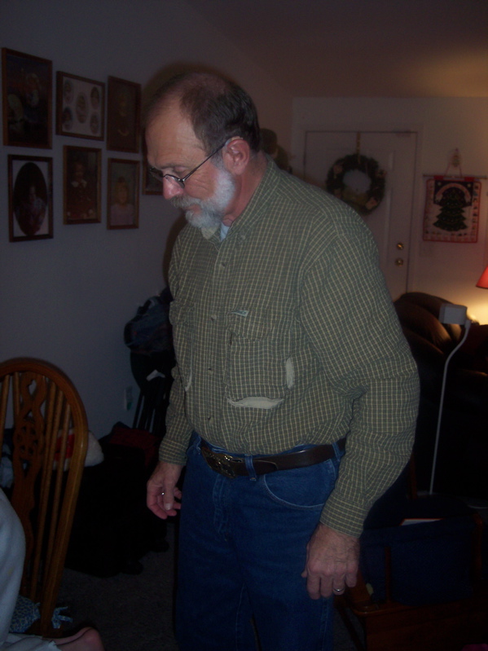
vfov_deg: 49.0
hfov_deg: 37.7
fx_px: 714
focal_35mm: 38
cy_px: 326
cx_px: 244
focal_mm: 8
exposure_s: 1/30
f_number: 2.8
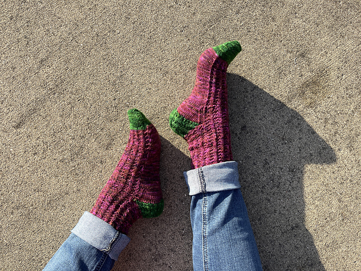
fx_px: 271
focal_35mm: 26
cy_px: 136
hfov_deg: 67.3
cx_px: 180
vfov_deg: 53.1
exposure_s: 1/1119
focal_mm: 5.1
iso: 32
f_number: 1.6
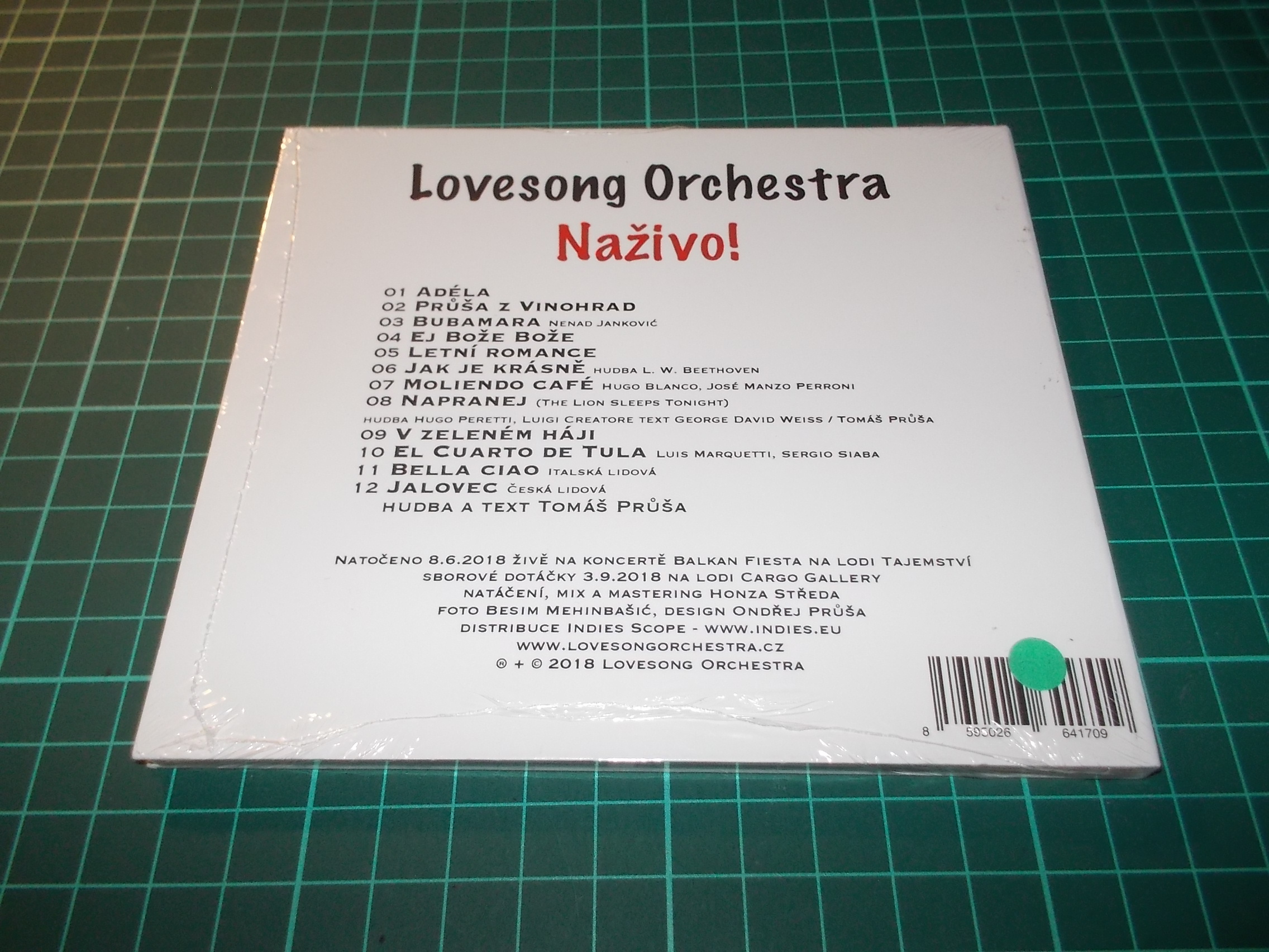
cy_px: 476
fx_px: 1063
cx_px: 634
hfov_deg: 61.7
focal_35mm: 29
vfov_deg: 48.2
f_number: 3.3
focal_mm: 4.1
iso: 200
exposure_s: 1/30
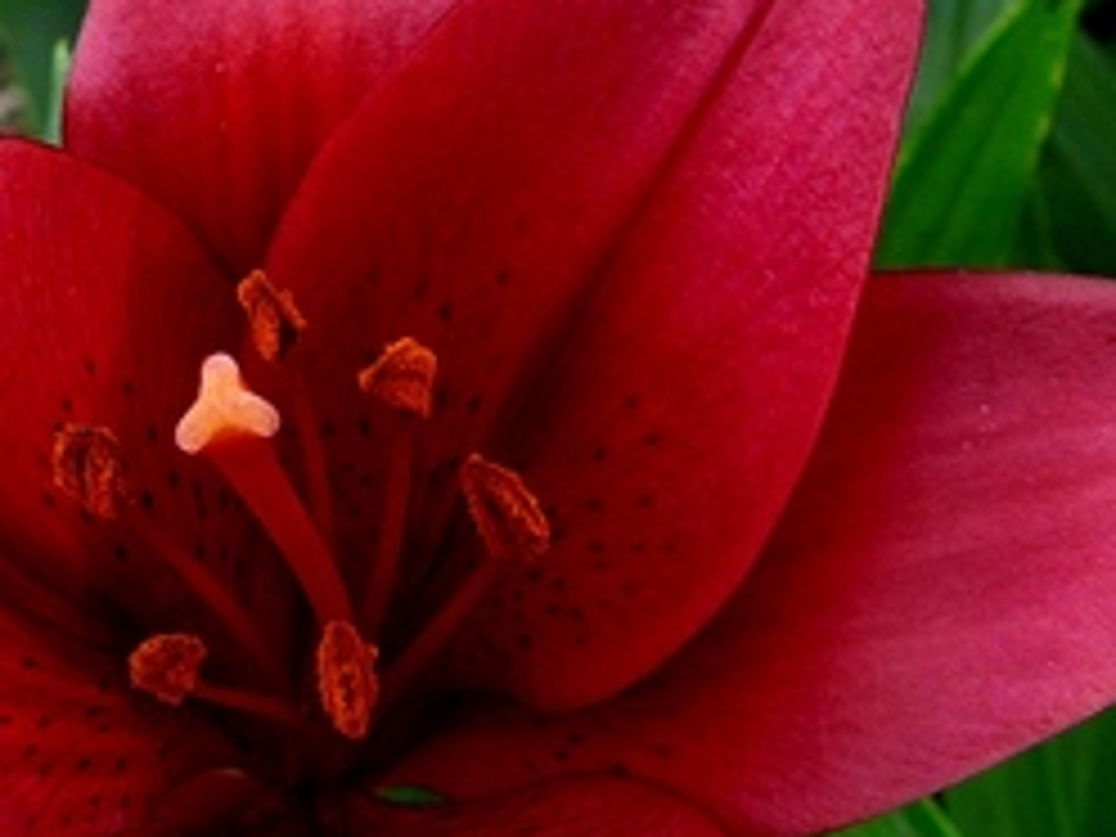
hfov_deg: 30.9
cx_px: 342
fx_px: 1999
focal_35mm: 62
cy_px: 576
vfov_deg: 23.5
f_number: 2.8
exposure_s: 1/80
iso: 80
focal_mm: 5.2
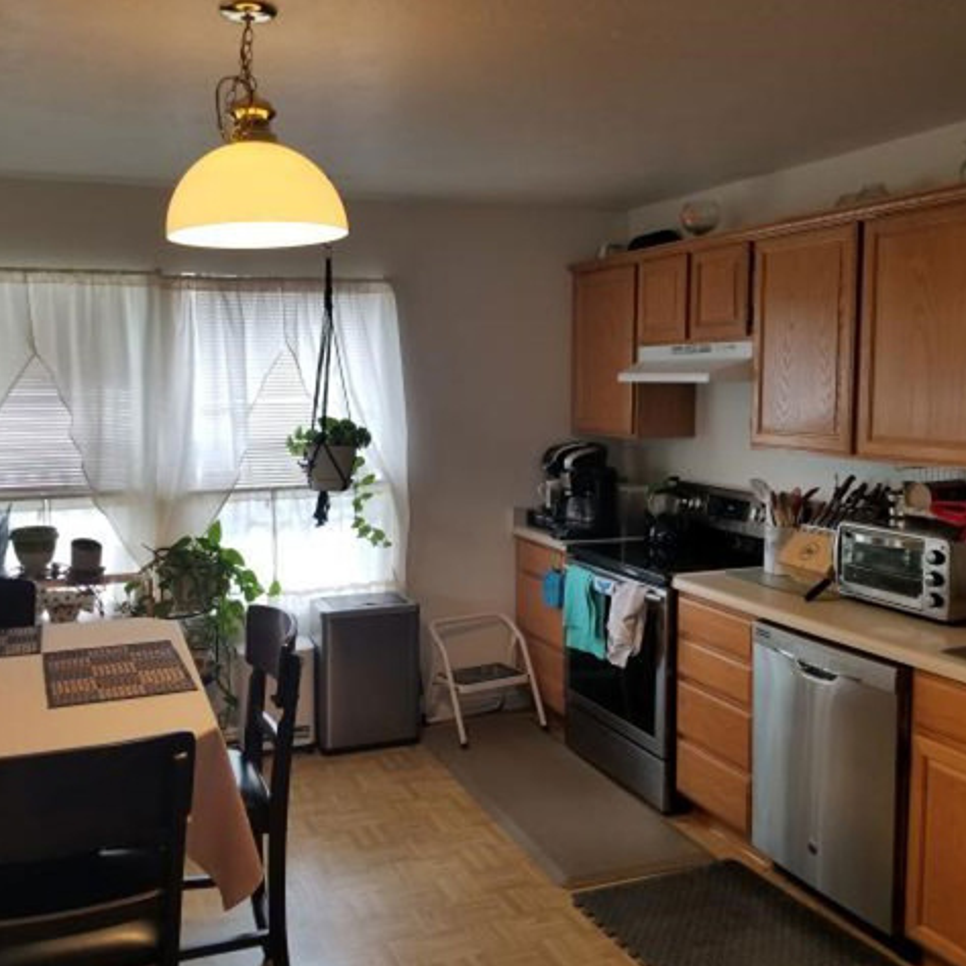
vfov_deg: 52.5
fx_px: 979
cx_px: 448
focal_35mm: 31
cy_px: 483
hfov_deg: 52.5
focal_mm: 4.25
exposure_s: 1/120
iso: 100
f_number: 1.7
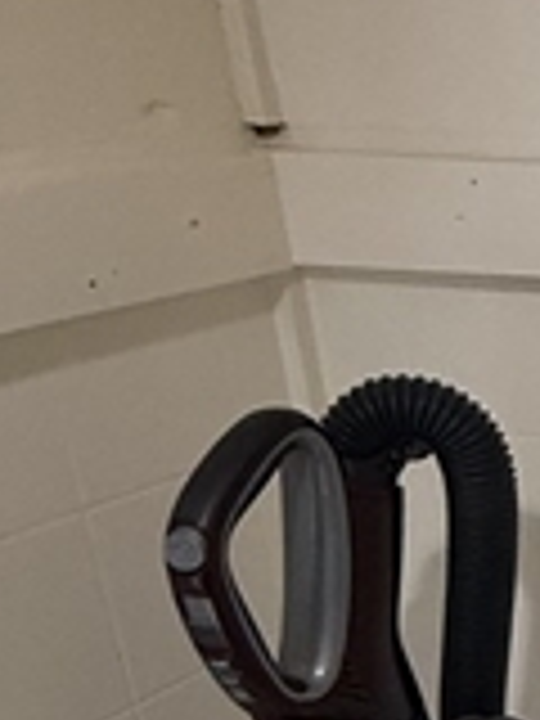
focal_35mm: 67
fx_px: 1394
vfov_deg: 28.3
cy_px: 580
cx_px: 1278
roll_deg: -3.3
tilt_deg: -21.1
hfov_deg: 14.6
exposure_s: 1/120
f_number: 2.2
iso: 320
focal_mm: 2.22
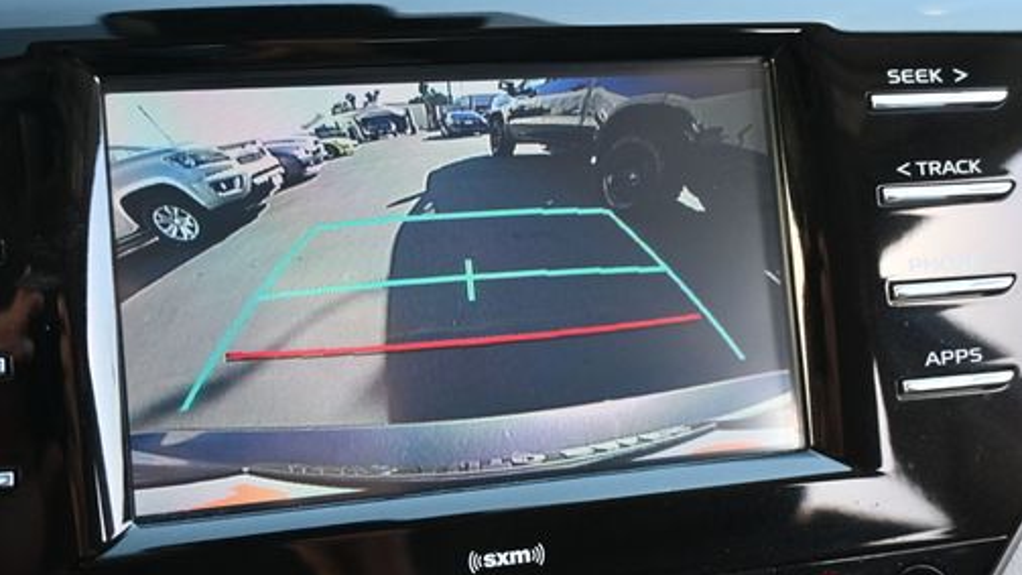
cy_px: 297
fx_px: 1111
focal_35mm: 41
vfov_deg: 29.0
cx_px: 421
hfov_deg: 49.2
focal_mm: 20.5
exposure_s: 1/125
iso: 900
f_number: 3.8
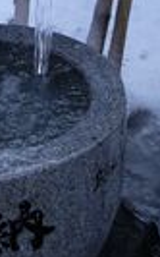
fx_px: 915
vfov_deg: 15.7
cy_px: 2
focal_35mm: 131
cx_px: -6
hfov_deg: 9.9
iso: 50
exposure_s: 1/100
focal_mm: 6.8
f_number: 2.8
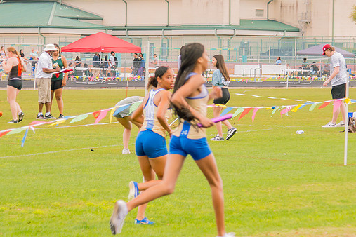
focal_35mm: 199
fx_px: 1968
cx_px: 201
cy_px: 132
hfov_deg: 10.3
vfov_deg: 6.9
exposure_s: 1/200
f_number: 4
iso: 200
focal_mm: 82
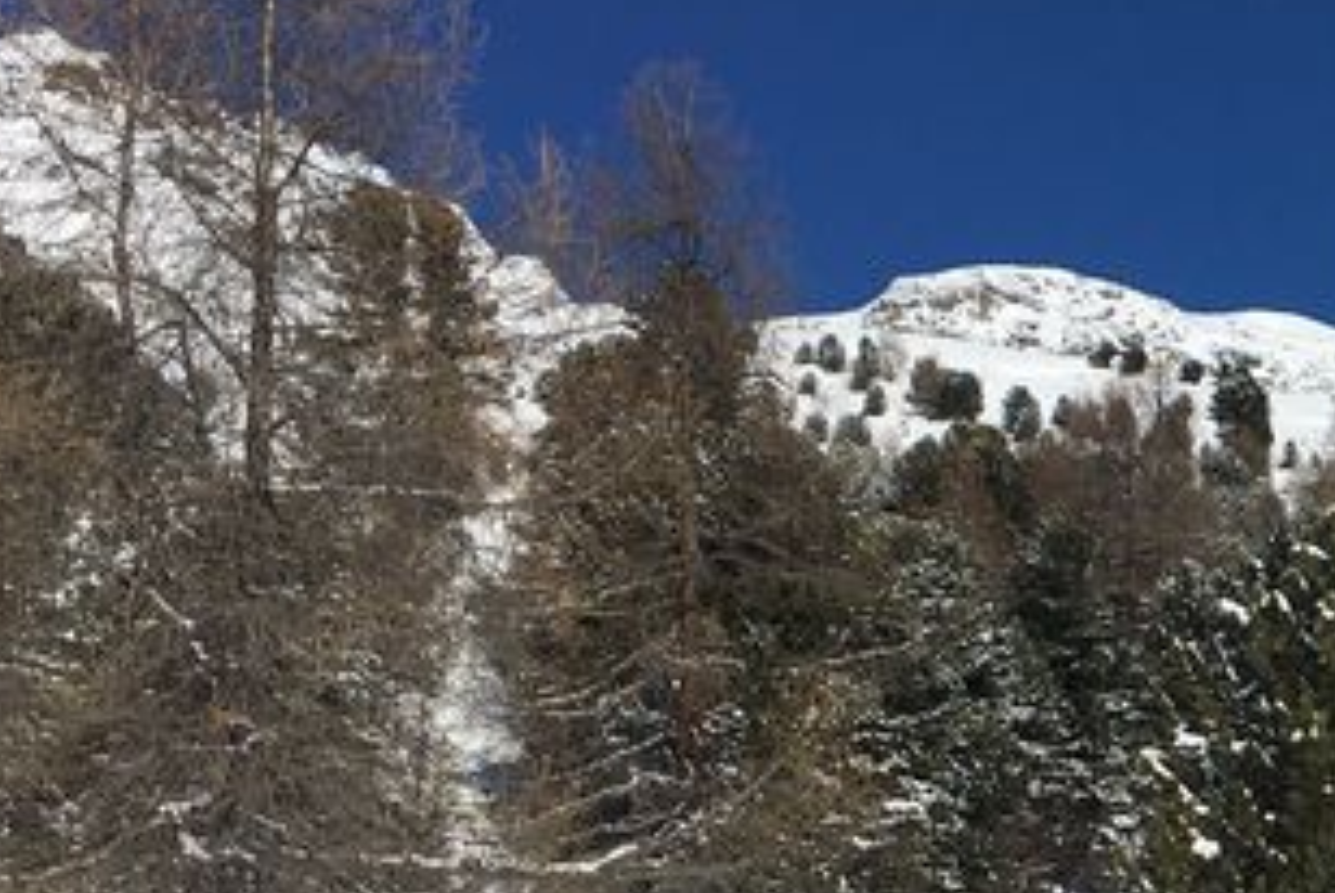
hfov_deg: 21.2
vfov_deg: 15.4
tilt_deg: +12.2
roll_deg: +1.5
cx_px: 1673
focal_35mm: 88
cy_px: 782
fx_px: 3266
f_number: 2.2
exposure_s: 1/4808
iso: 25
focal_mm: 4.15
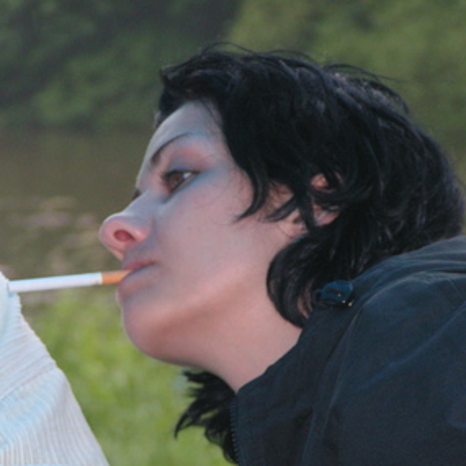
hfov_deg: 7.2
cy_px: 242
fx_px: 3716
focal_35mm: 244
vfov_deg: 7.2
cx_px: 199
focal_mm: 30.1
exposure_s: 1/200
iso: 200
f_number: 3.5
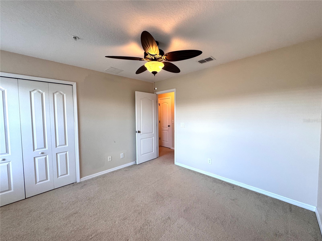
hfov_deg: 102.1
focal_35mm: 14
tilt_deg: -3.5
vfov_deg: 85.7
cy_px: 120
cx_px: 161
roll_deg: +0.5
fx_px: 130
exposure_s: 1/120
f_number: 2.2
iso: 200
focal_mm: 2.22
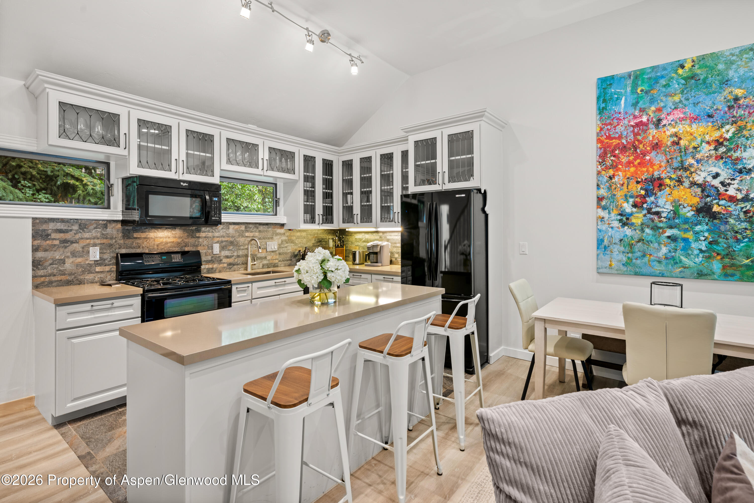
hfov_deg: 93.3
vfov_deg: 70.4
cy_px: 252
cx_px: 377
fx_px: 356
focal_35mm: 17
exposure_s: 1/2.5
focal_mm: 17
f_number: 7.1
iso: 500
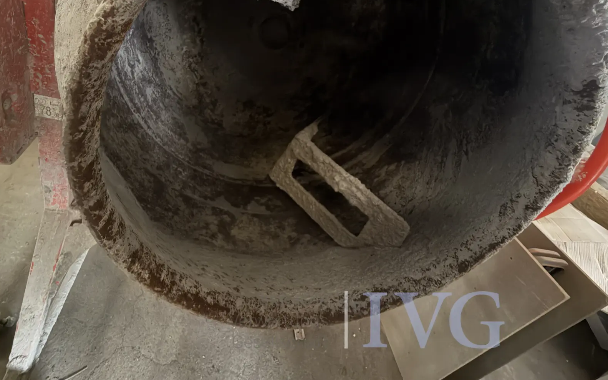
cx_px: 283
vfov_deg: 63.4
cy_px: 127
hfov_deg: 91.0
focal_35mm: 18
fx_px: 298
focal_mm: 2.22
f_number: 2.2
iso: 800
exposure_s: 1/13
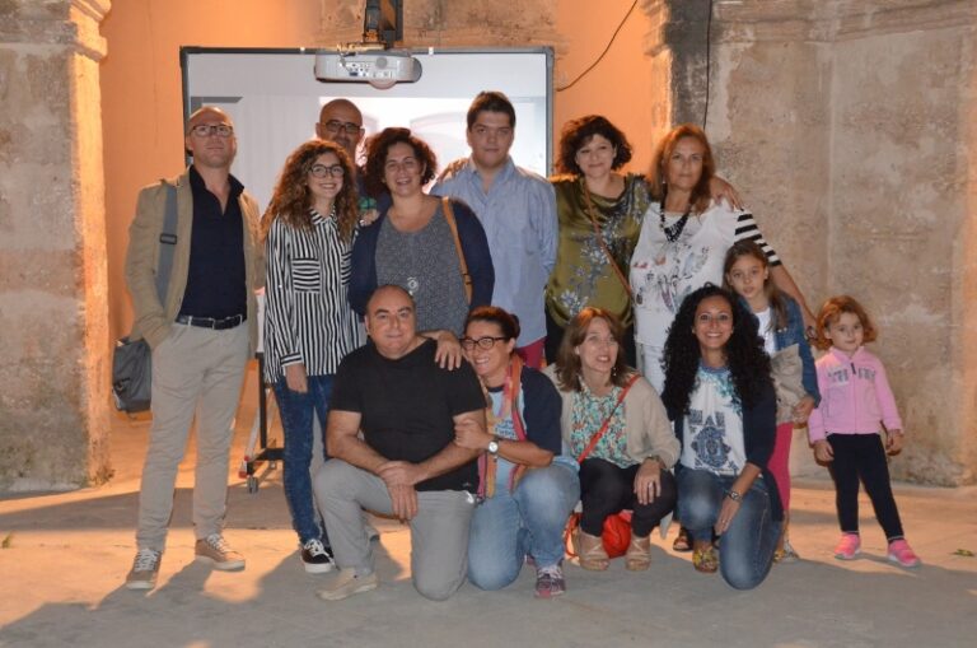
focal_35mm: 54
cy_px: 324
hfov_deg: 36.9
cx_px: 488
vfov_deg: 25.0
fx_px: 1463
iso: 5000
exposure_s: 1/60
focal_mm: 36
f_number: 8
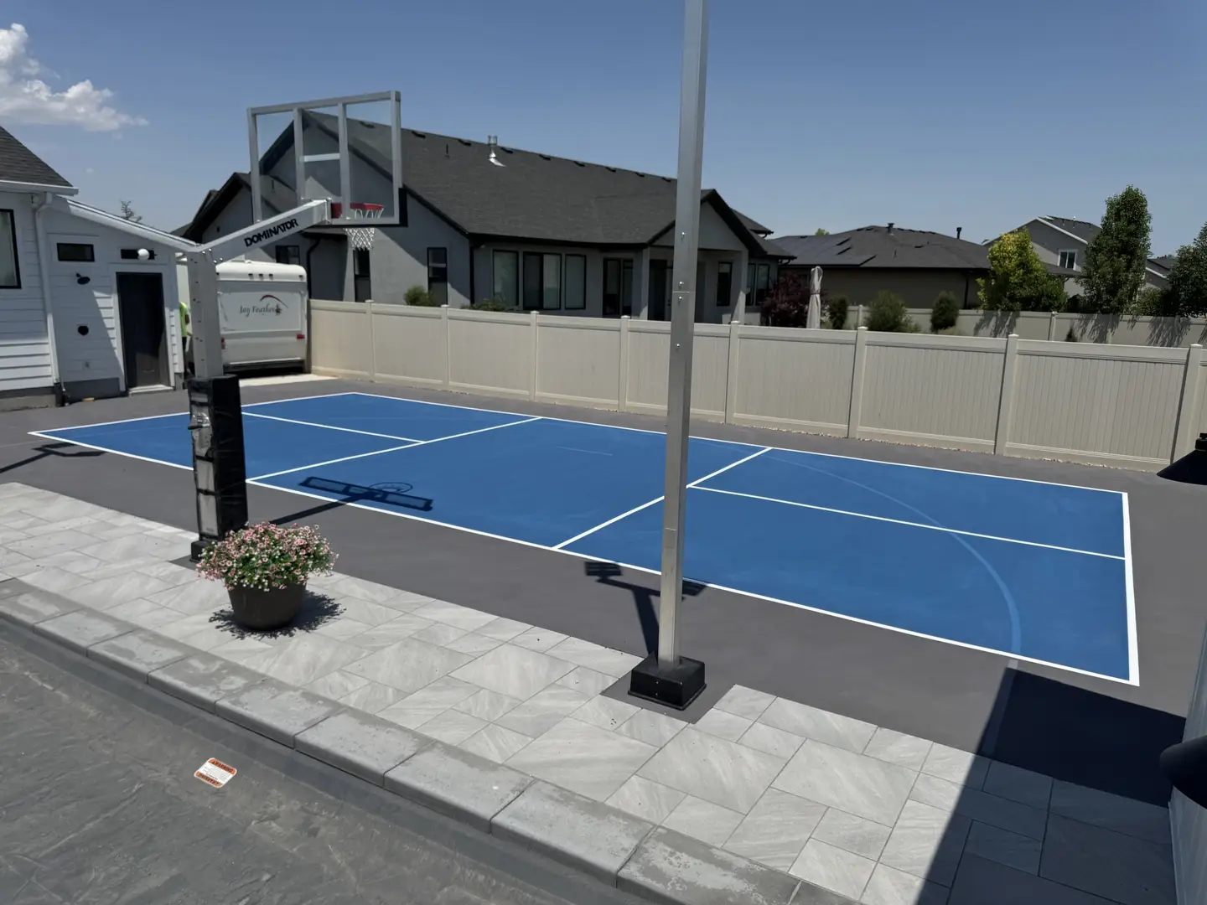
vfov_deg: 56.8
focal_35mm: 24
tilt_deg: -12.0
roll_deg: -0.8
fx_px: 837
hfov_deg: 71.6
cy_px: 452
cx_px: 604
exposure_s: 1/10417
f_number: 1.78
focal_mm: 6.76
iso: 80
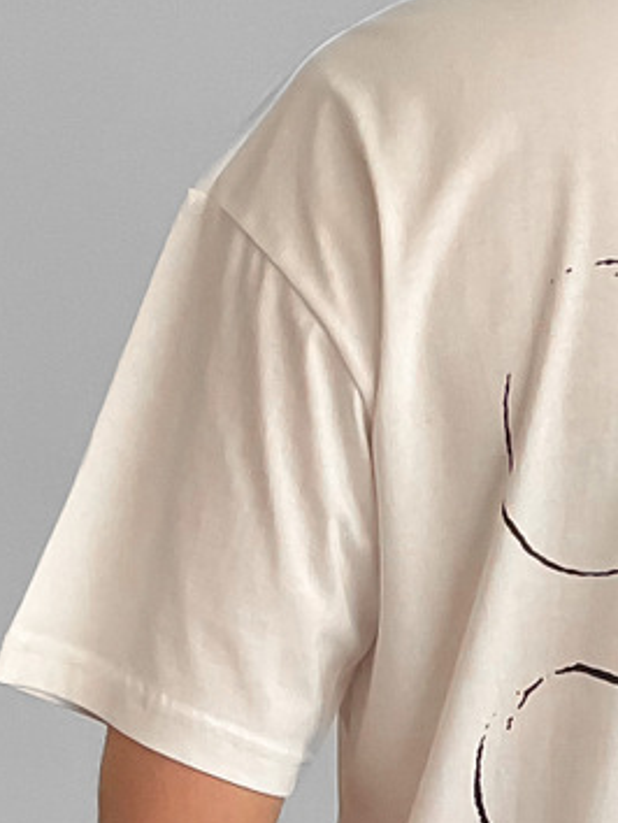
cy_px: 1507
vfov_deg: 13.4
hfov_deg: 11.2
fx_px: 3115
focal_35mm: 131
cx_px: 583
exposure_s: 1/120
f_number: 1.8
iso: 64
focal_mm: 3
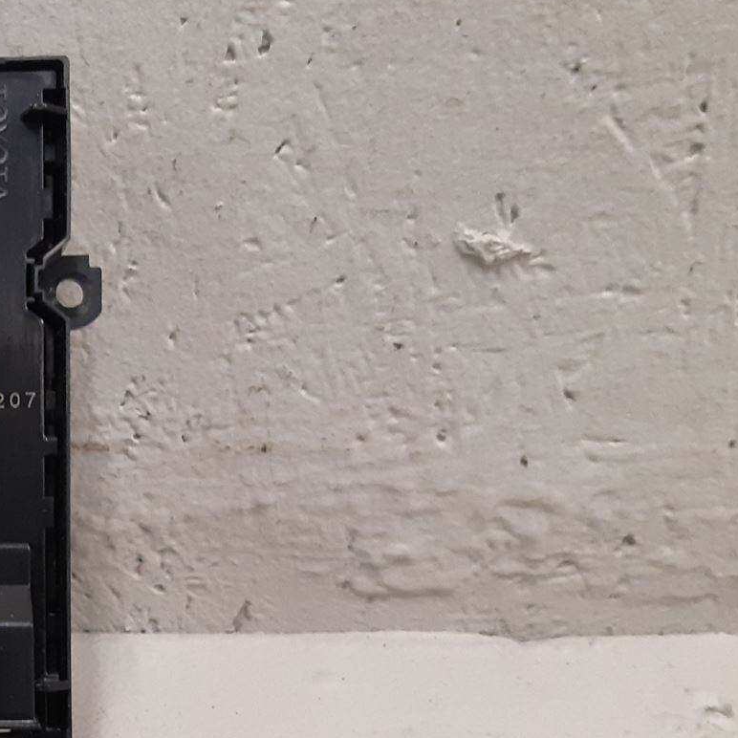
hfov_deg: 25.5
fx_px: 1471
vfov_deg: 27.9
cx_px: -131
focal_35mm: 61
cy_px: 526
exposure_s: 1/60
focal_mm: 3.93
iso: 250
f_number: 1.7
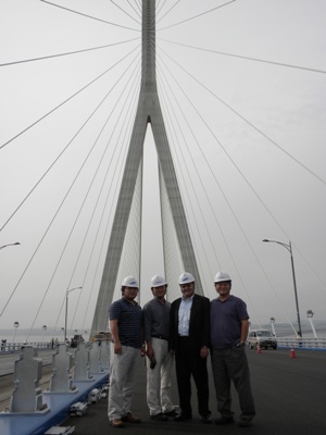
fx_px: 465
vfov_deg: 50.1
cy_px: 218
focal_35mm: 37
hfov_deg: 38.7
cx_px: 163
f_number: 10
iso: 64
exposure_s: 1/160
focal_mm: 6.6
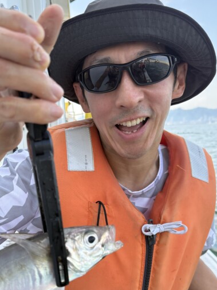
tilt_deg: -11.0
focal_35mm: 38
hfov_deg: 37.3
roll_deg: +0.1
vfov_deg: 48.2
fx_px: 317
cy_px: 191
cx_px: 71
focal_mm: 6.76
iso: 100
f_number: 1.78
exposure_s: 1/765
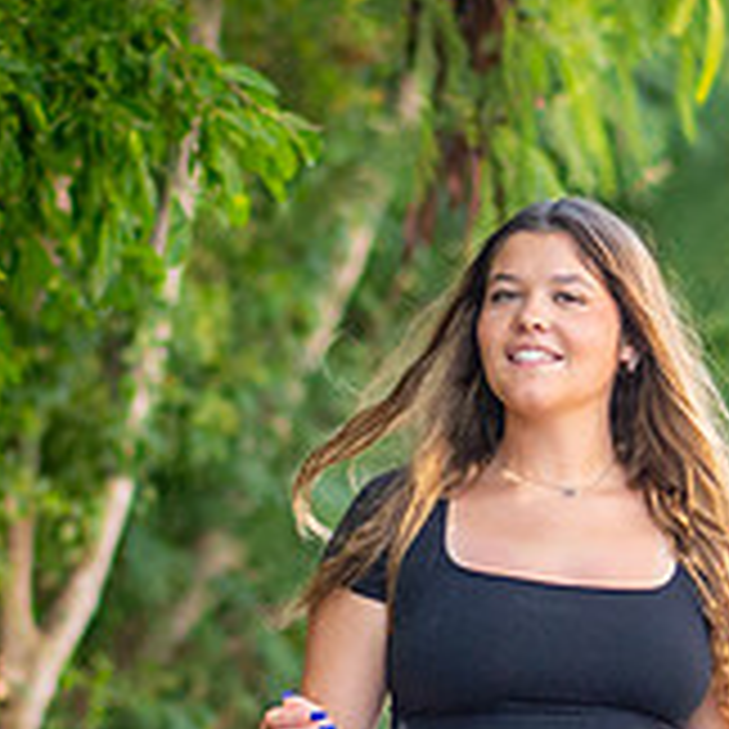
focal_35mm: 291
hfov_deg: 6.0
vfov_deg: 6.0
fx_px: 6933
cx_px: 491
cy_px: 467
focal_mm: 58
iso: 2000
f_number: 1.8
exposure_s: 1/1600
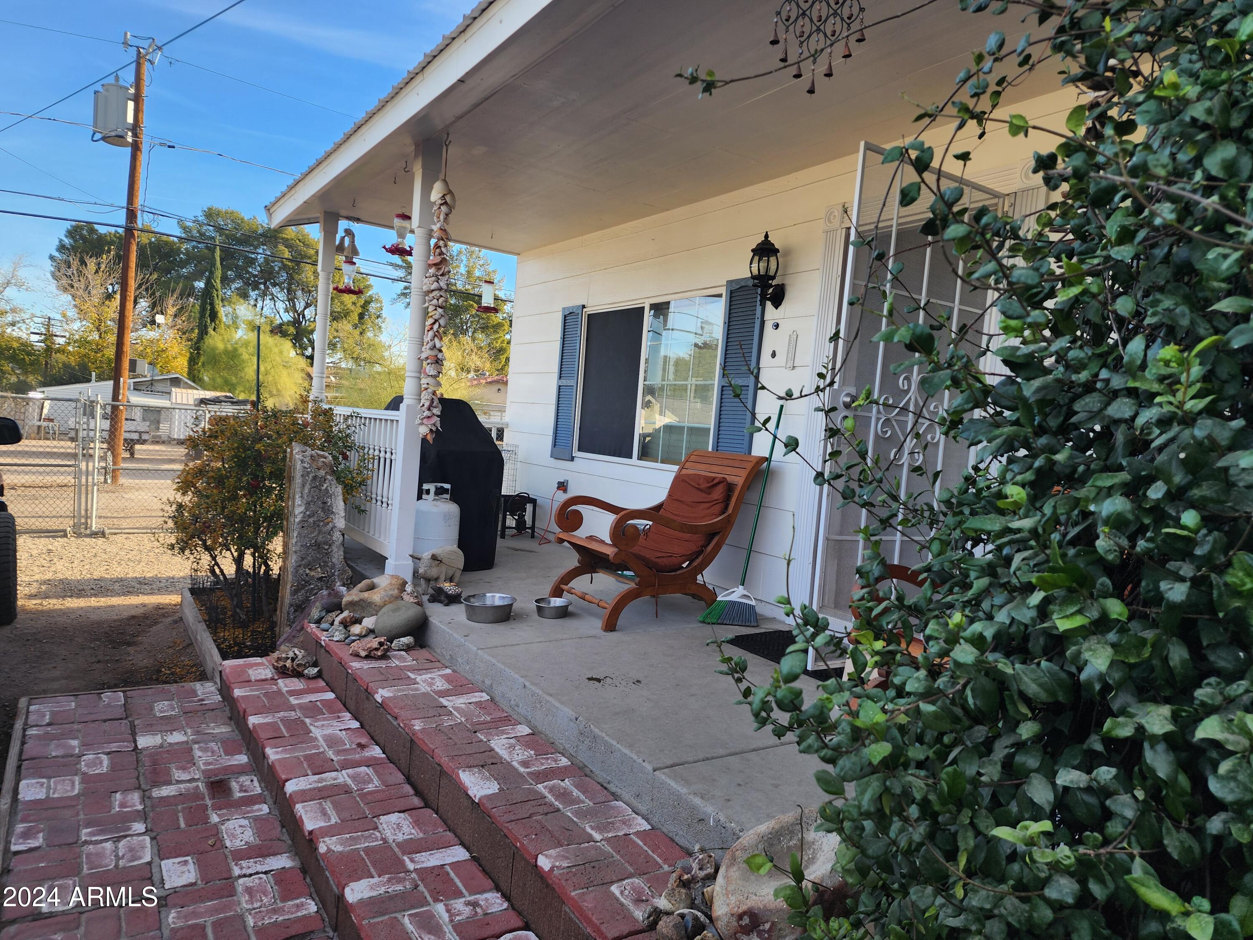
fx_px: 833
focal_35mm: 23
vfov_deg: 58.9
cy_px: 470
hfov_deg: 73.9
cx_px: 626
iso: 12
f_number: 1.8
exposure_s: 1/184
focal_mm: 6.4
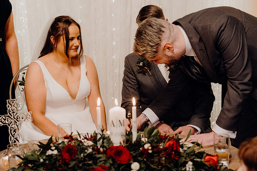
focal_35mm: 64
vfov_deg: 21.3
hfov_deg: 31.4
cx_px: 128
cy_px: 86
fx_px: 457
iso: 4000
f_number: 3.5
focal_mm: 64
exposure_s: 1/160
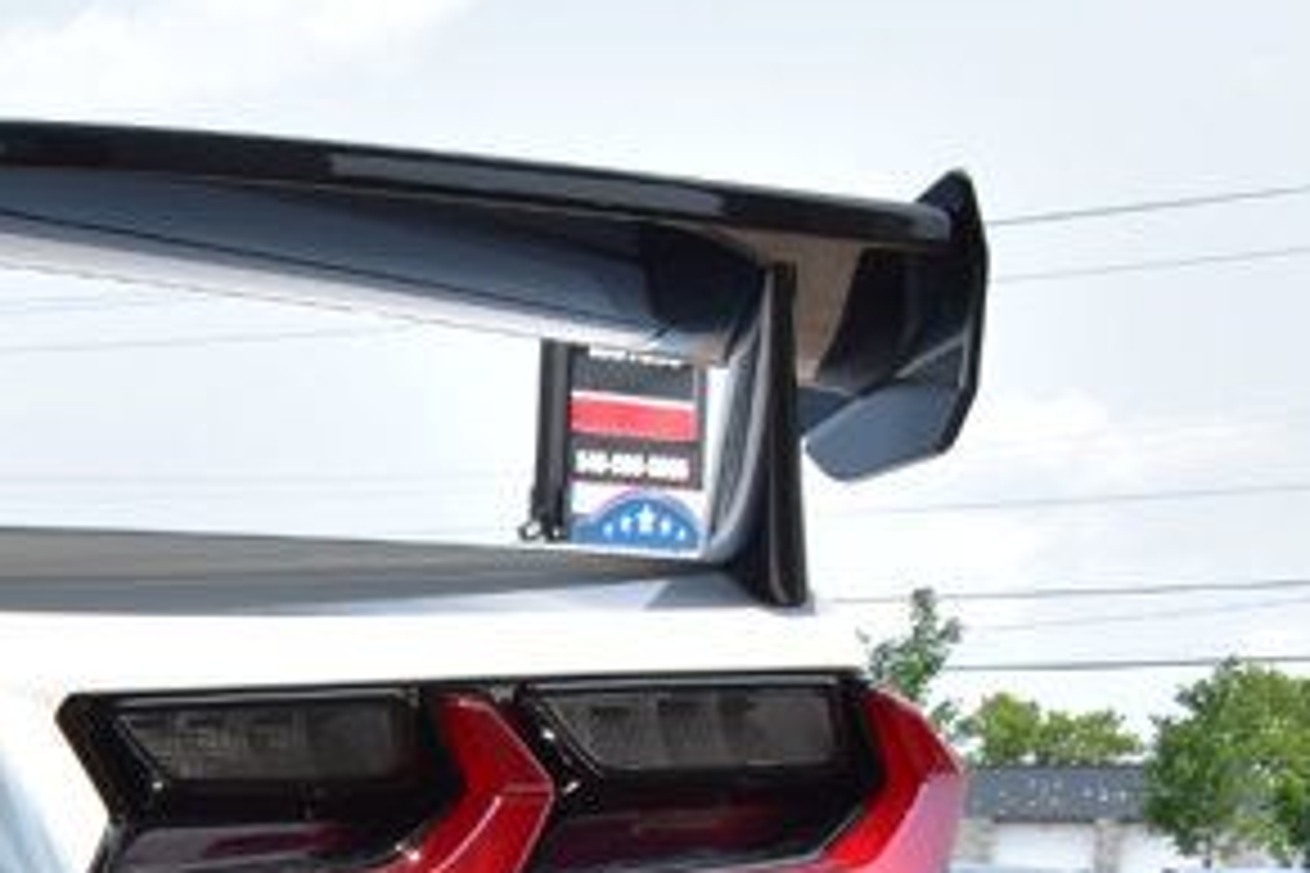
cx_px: -945
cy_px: 1346
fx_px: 4030
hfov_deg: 16.0
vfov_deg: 11.8
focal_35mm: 111
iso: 400
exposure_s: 1/400
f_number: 11
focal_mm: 21
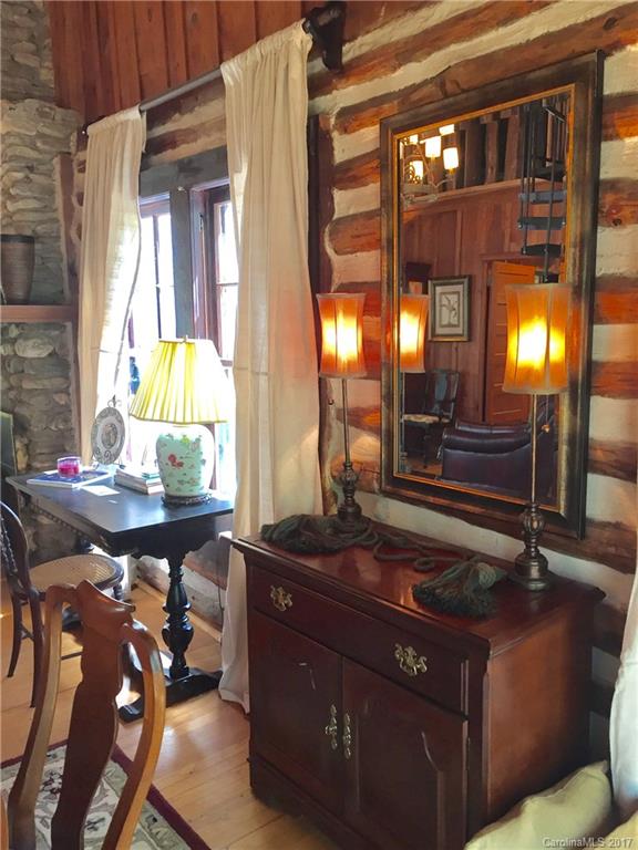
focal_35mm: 29
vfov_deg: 61.7
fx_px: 713
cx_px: 319
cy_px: 425
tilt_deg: -7.9
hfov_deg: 48.2
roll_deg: +0.8
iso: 64
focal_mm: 4.15
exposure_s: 1/30
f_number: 2.2
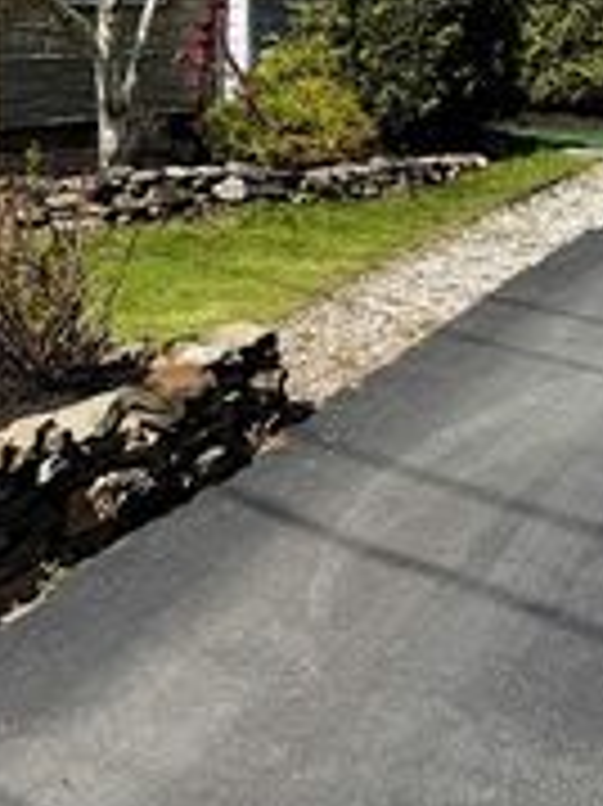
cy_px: 38
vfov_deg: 27.6
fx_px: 1558
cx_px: 72
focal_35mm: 67
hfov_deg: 21.5
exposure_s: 1/4975
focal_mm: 6.76
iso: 80
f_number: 1.78
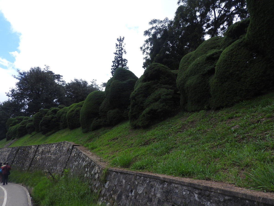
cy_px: 103
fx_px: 190
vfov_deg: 56.8
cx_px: 137
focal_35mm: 24
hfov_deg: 71.6
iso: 100
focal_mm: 4.3
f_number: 3.3
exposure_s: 1/800
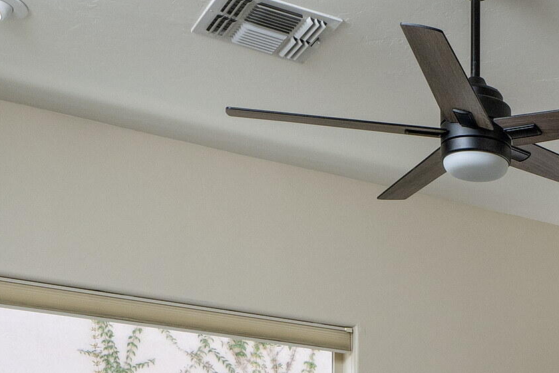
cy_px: 602
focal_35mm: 70
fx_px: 1087
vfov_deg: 17.1
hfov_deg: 25.8
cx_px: 669
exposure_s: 1/50
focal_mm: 14
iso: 200
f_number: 9
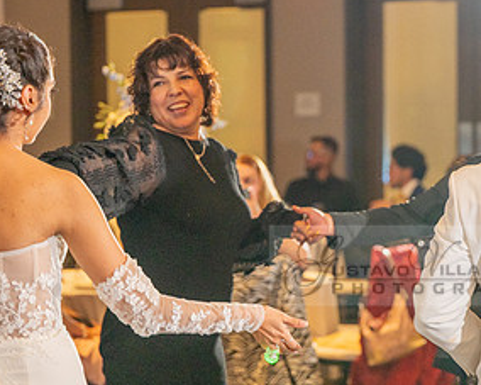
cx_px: 417
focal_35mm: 147
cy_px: 265
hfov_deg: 13.0
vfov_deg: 10.5
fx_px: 2092
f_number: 2.8
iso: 1000
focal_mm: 70
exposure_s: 1/125
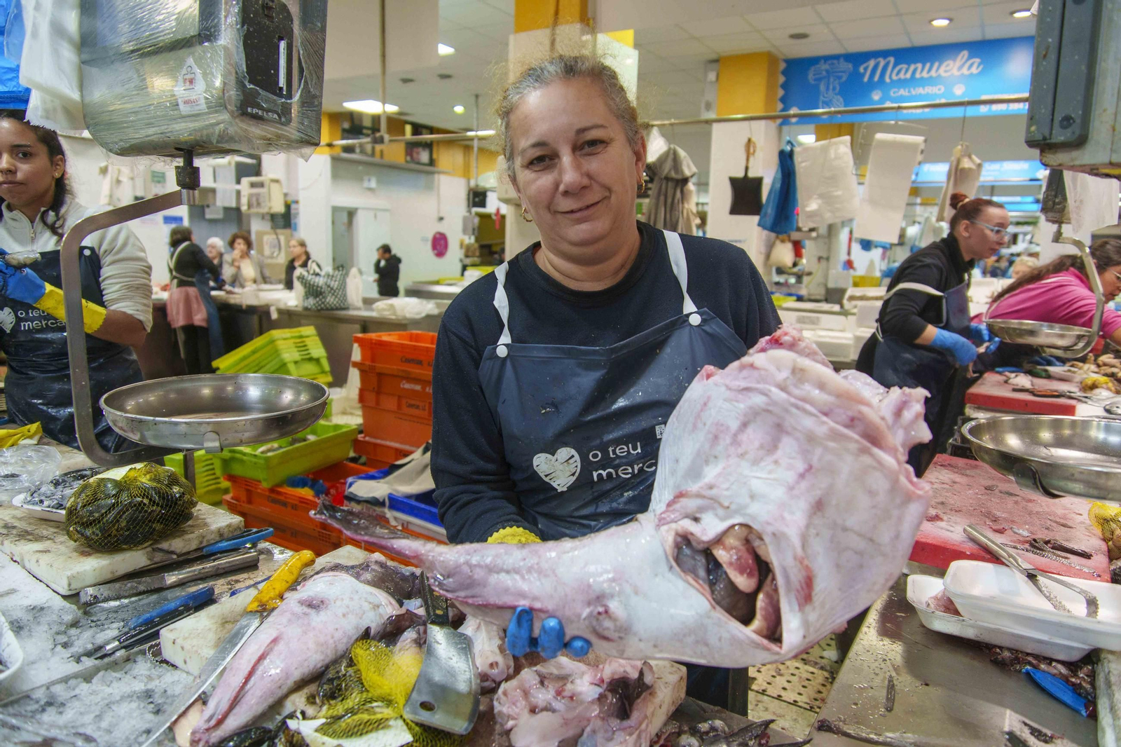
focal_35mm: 24
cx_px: 560
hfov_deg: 73.8
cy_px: 374
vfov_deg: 53.1
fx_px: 747
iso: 400
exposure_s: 1/125
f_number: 2.8
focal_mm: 16
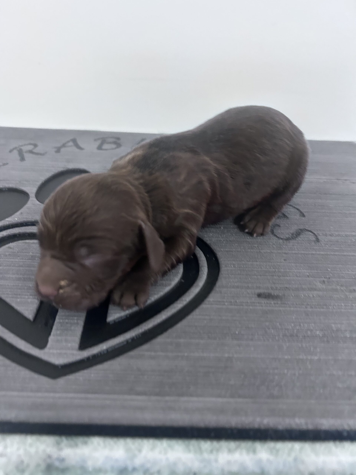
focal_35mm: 26
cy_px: 238
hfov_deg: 53.1
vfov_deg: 67.3
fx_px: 357
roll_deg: -2.8
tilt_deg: -40.0
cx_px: 178
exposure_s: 1/60
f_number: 1.5
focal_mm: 5.7
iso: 400
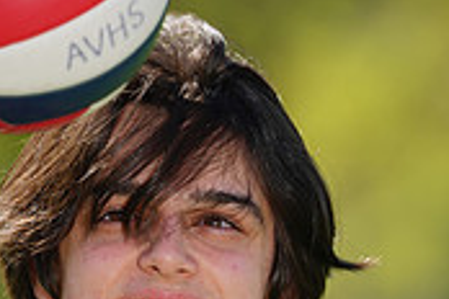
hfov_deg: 1.5
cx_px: 187
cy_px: 392
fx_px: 16612
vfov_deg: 1.0
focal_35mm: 1332
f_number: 6.3
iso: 64
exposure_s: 1/200
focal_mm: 400
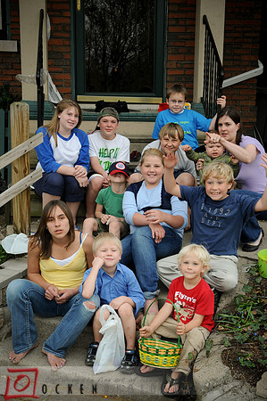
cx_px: 134
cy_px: 200
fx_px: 569
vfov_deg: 38.9
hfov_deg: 26.4
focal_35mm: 51
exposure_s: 1/100
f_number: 6.3
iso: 200
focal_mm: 34
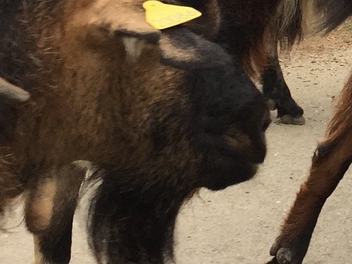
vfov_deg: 10.9
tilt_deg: -8.2
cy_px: -150
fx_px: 1333
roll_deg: -4.8
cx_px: 528
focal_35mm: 131
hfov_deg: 14.1
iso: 32
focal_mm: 4.15
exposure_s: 1/670
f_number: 2.2
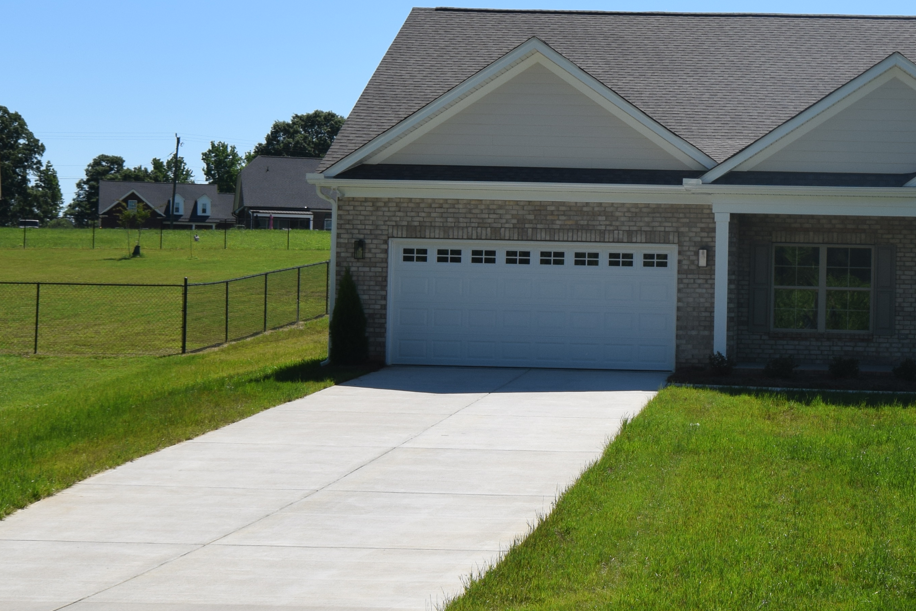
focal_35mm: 80
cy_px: 246
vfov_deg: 17.0
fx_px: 2035
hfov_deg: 24.9
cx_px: 750
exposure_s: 1/400
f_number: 10
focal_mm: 24
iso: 200
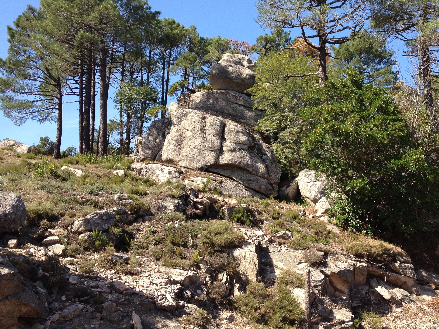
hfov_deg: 39.3
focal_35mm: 48
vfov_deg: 30.2
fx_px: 609
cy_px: 128
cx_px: 287
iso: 64
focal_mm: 4.28
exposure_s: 1/726
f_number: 2.4
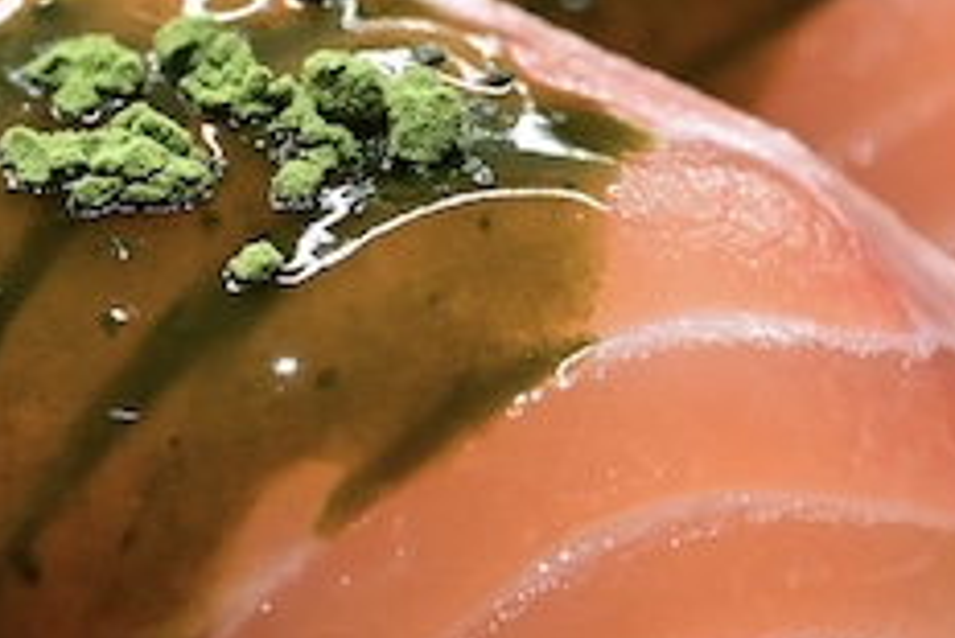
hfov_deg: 7.9
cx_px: 502
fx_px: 6875
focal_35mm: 259
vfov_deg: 5.3
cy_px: -113
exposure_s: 1/800
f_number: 5.6
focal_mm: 60
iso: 6400
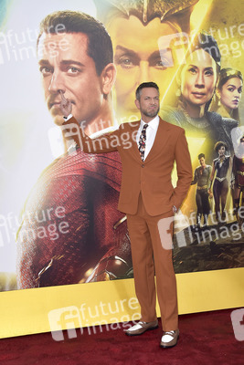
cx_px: 122
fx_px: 447
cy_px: 182
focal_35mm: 44
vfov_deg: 44.5
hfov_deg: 30.5
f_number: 6.3
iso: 500
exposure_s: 1/250
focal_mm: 44
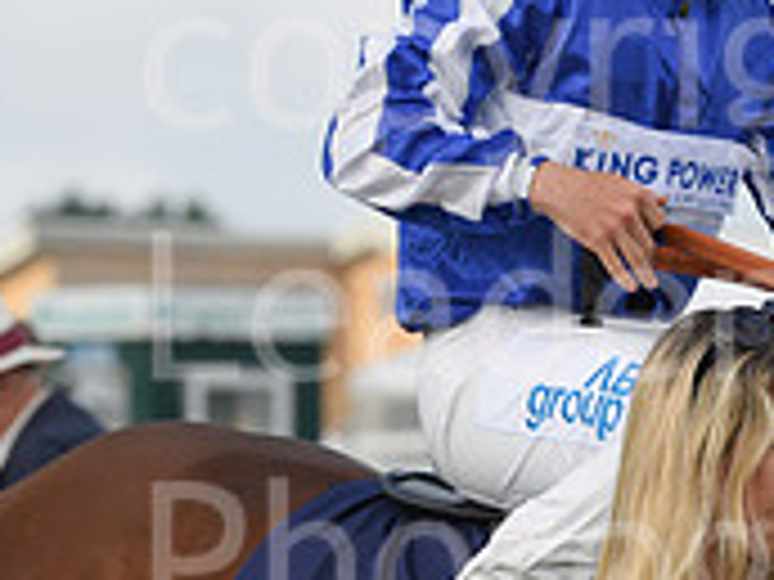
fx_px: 10129
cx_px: 734
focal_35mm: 453
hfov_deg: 4.4
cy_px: 348
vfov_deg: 3.3
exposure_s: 1/2000
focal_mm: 140
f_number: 5.6
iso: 500
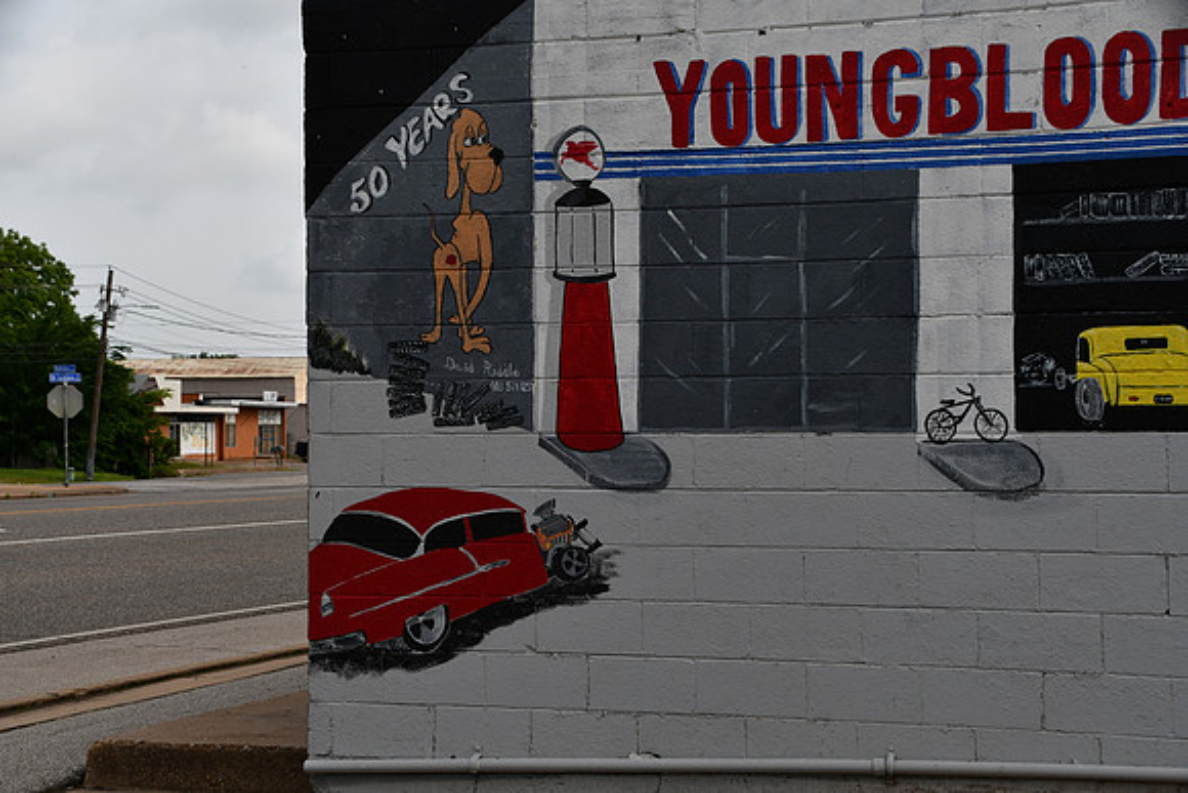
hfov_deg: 30.5
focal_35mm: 66
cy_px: 396
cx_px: 594
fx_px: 2178
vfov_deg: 20.6
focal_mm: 44
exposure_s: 1/320
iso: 100
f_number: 9
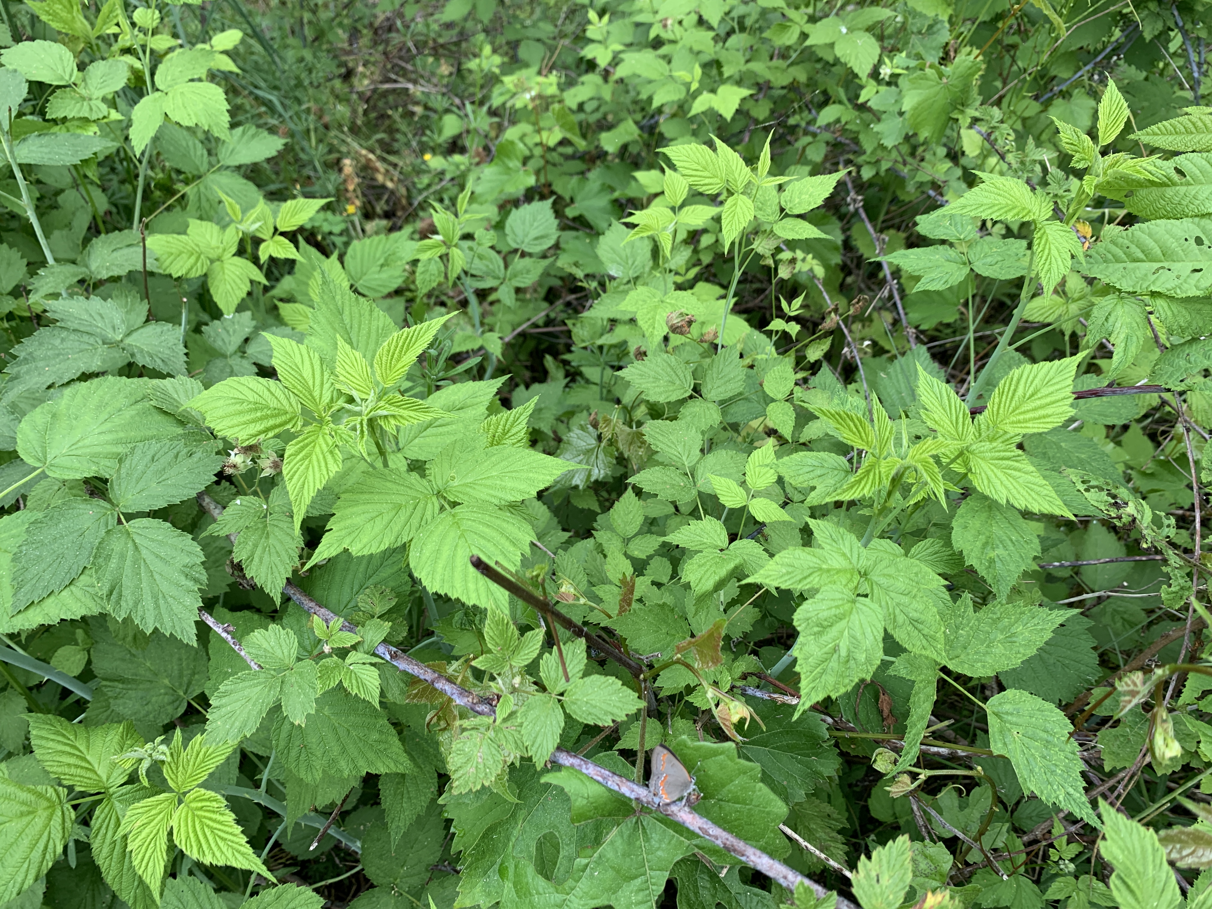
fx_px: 910
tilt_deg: -54.0
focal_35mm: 26
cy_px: 454
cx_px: 606
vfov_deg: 53.1
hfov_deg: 67.3
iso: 40
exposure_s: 1/121
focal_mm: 4.25
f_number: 1.8
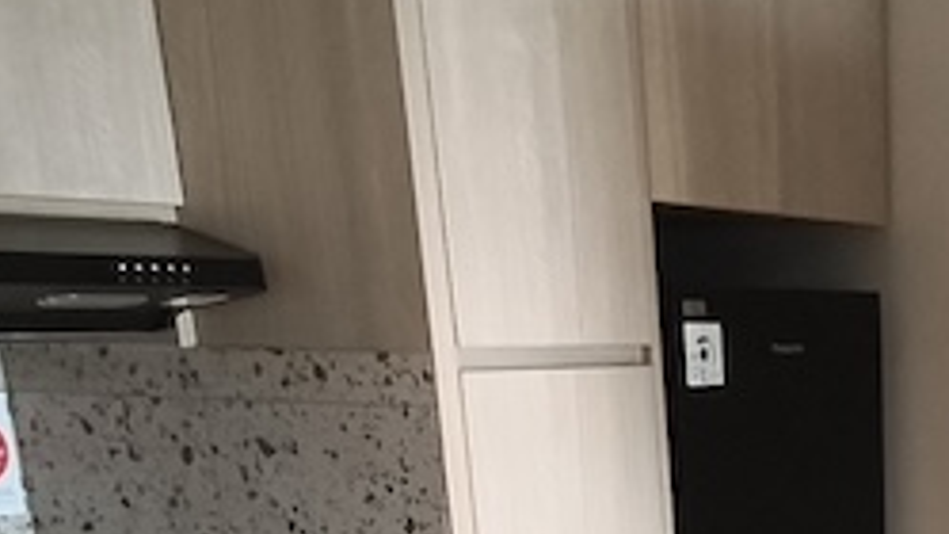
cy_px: 1039
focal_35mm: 67
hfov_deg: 28.3
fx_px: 1686
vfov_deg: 15.0
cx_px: 1075
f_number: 2.2
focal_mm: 1.67
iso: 250
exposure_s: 1/50
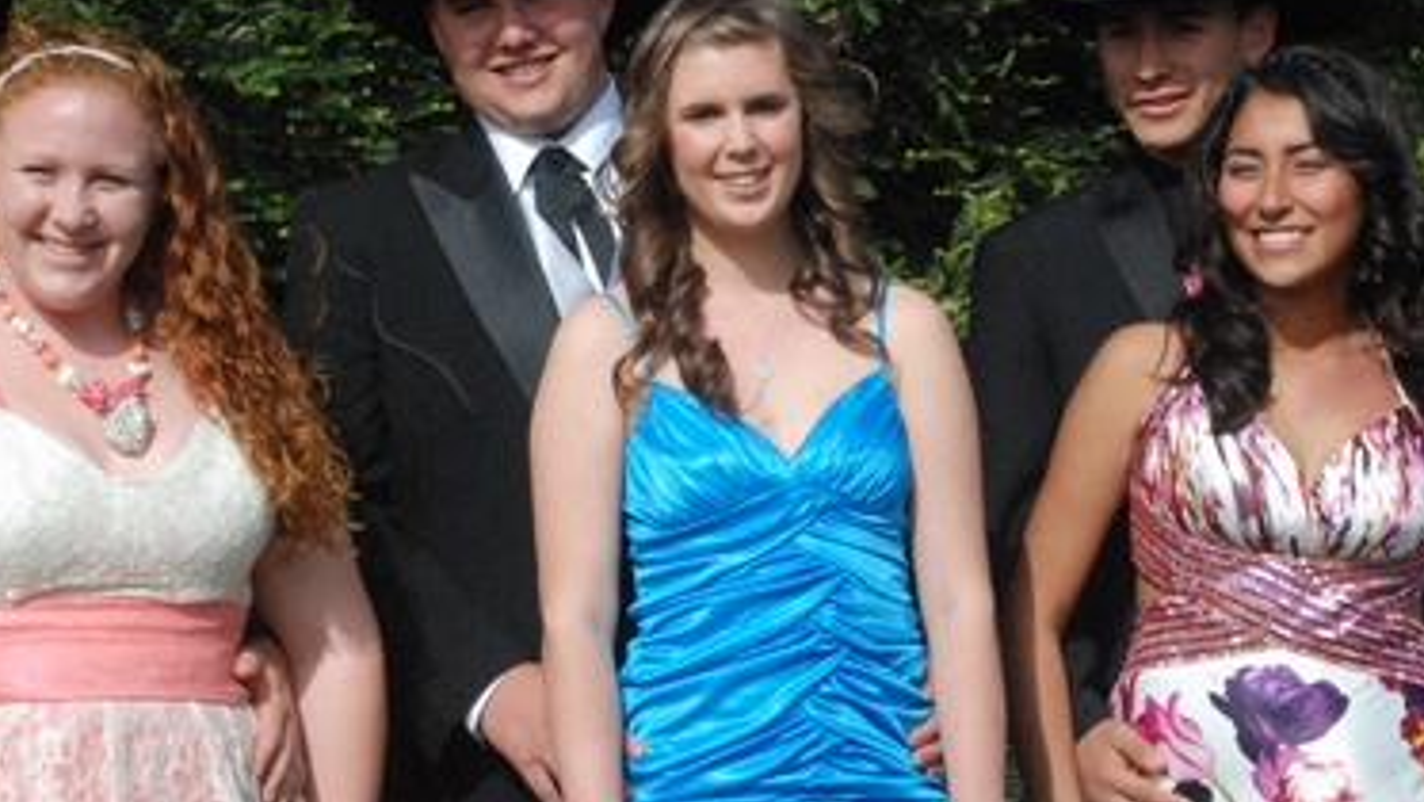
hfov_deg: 13.6
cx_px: 802
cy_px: 481
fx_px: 5967
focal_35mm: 158
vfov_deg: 7.7
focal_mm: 50
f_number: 14
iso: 1600
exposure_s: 1/800
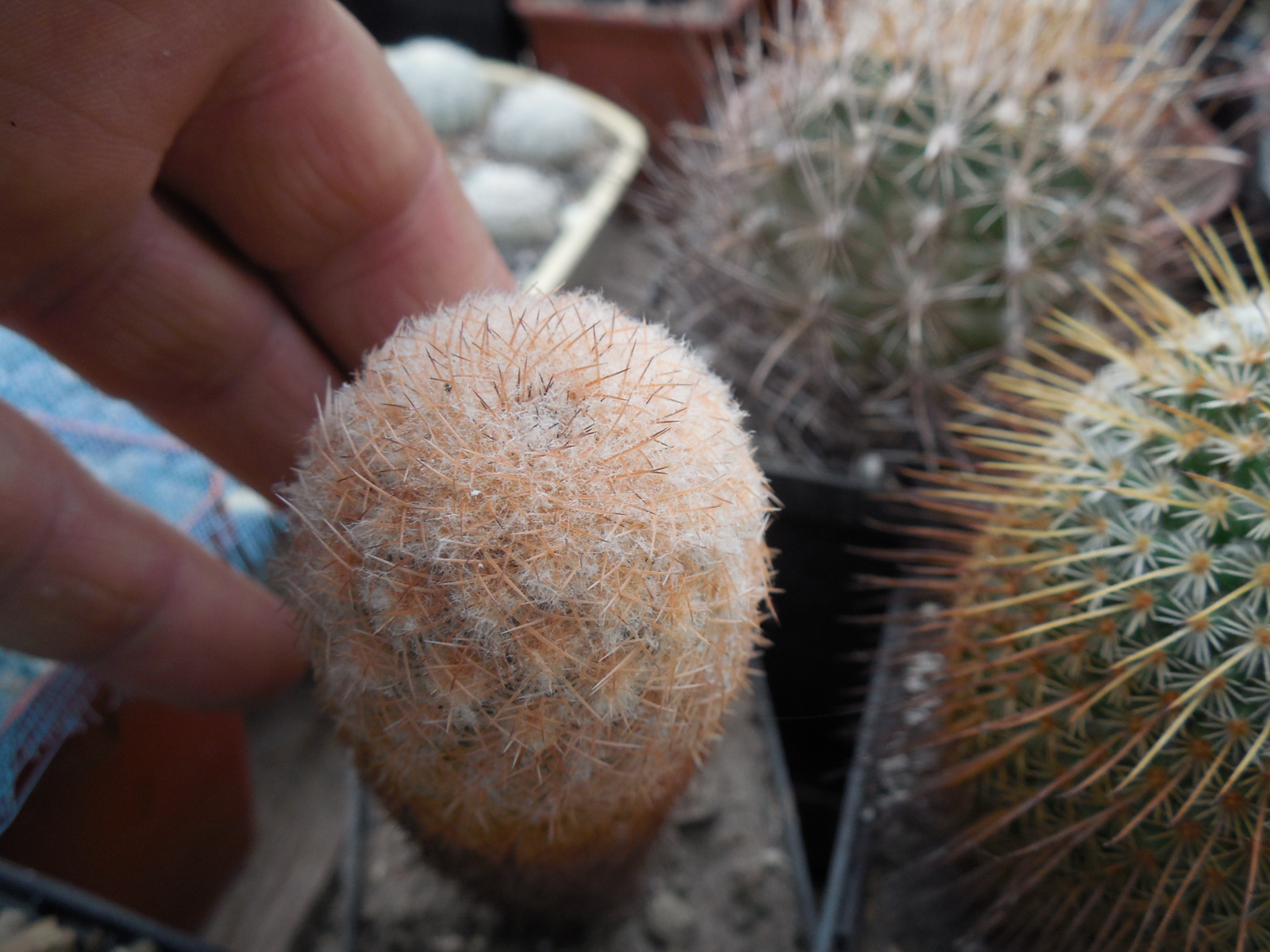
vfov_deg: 45.4
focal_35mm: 31
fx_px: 1137
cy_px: 476
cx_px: 635
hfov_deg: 58.4
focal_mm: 5.6
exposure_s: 1/30
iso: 160
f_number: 3.6
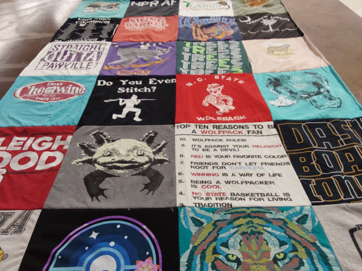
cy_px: 136
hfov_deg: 63.4
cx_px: 181
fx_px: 293
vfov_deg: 49.7
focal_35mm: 28
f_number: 1.9
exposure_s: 1/60
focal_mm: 2.91
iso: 100
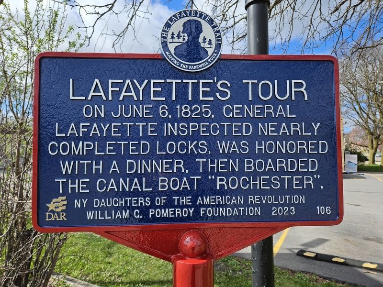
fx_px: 254
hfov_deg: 73.9
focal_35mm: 23
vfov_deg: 58.9
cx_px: 192
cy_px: 144
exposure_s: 1/1654
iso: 32
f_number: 1.8
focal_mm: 5.4
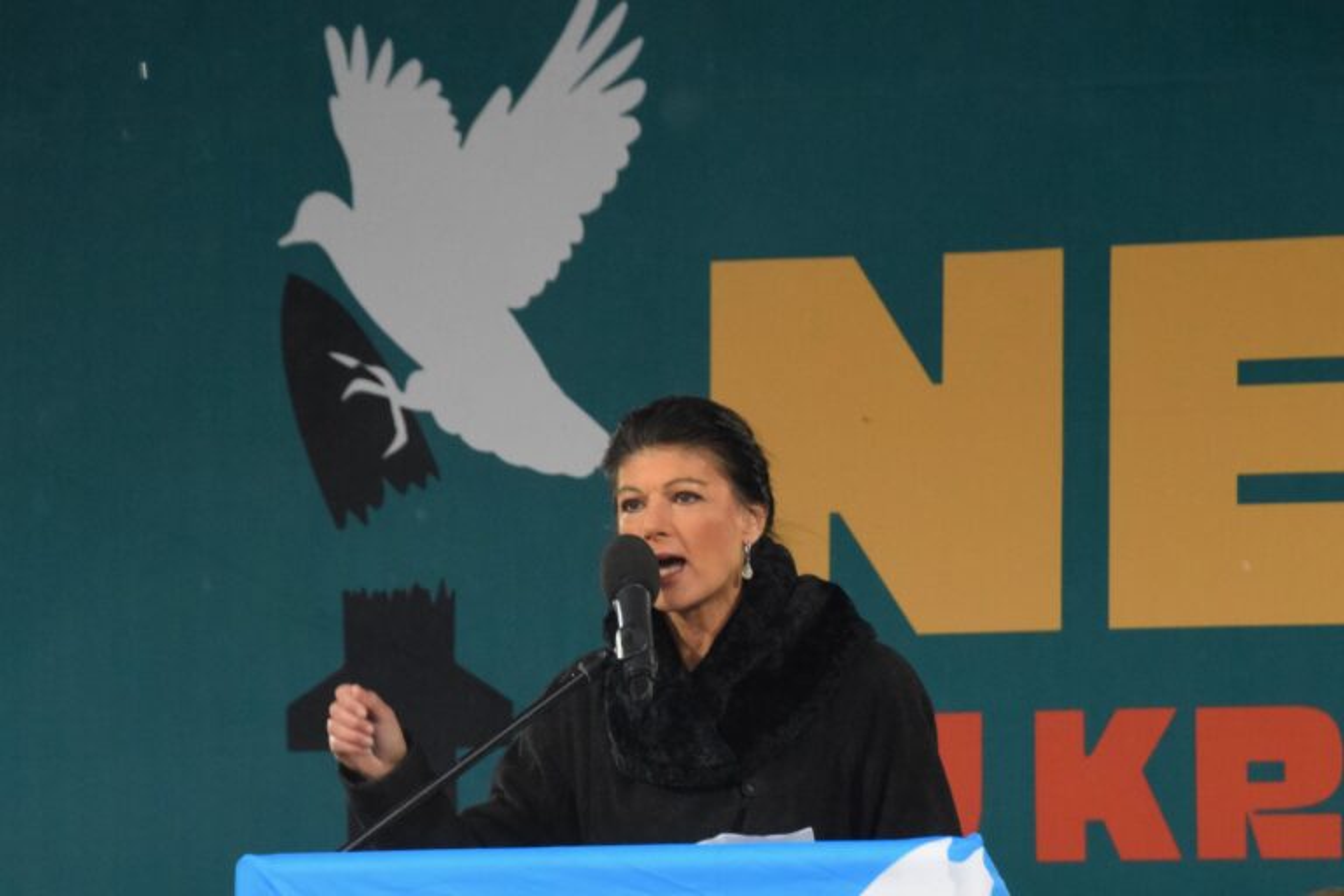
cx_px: 672
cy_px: 448
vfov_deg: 7.3
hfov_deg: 11.0
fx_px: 6999
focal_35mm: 188
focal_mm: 125
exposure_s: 1/400
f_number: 6
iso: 3200
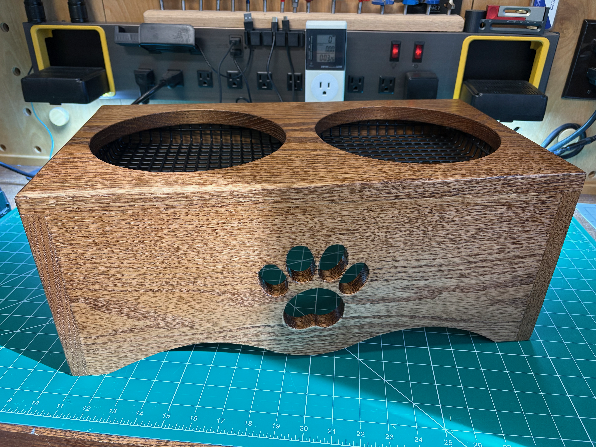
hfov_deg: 67.3
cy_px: 224
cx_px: 298
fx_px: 448
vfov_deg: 53.1
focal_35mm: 26
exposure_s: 1/60
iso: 125
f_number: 1.6
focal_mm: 5.96
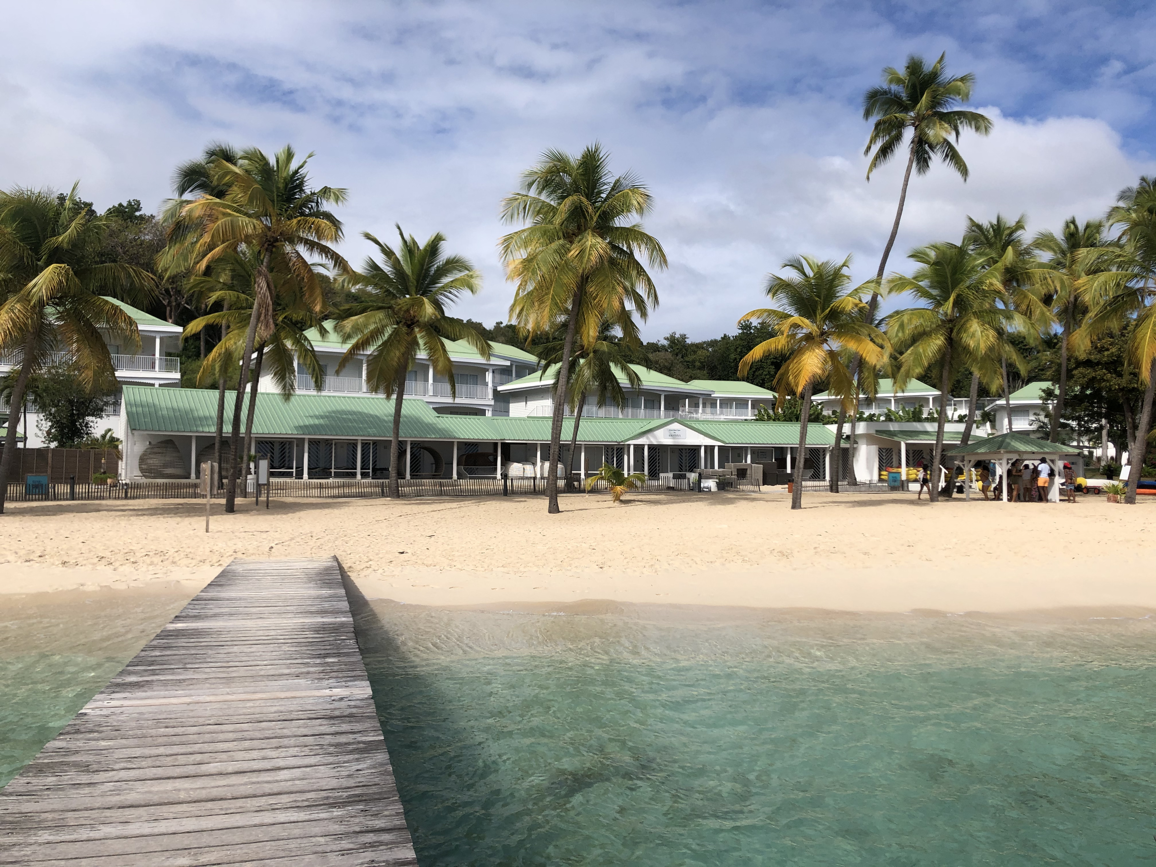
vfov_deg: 49.7
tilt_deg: +2.7
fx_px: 935
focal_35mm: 28
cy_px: 434
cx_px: 578
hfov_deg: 63.4
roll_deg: +0.9
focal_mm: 4
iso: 25
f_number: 1.8
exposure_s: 1/3690
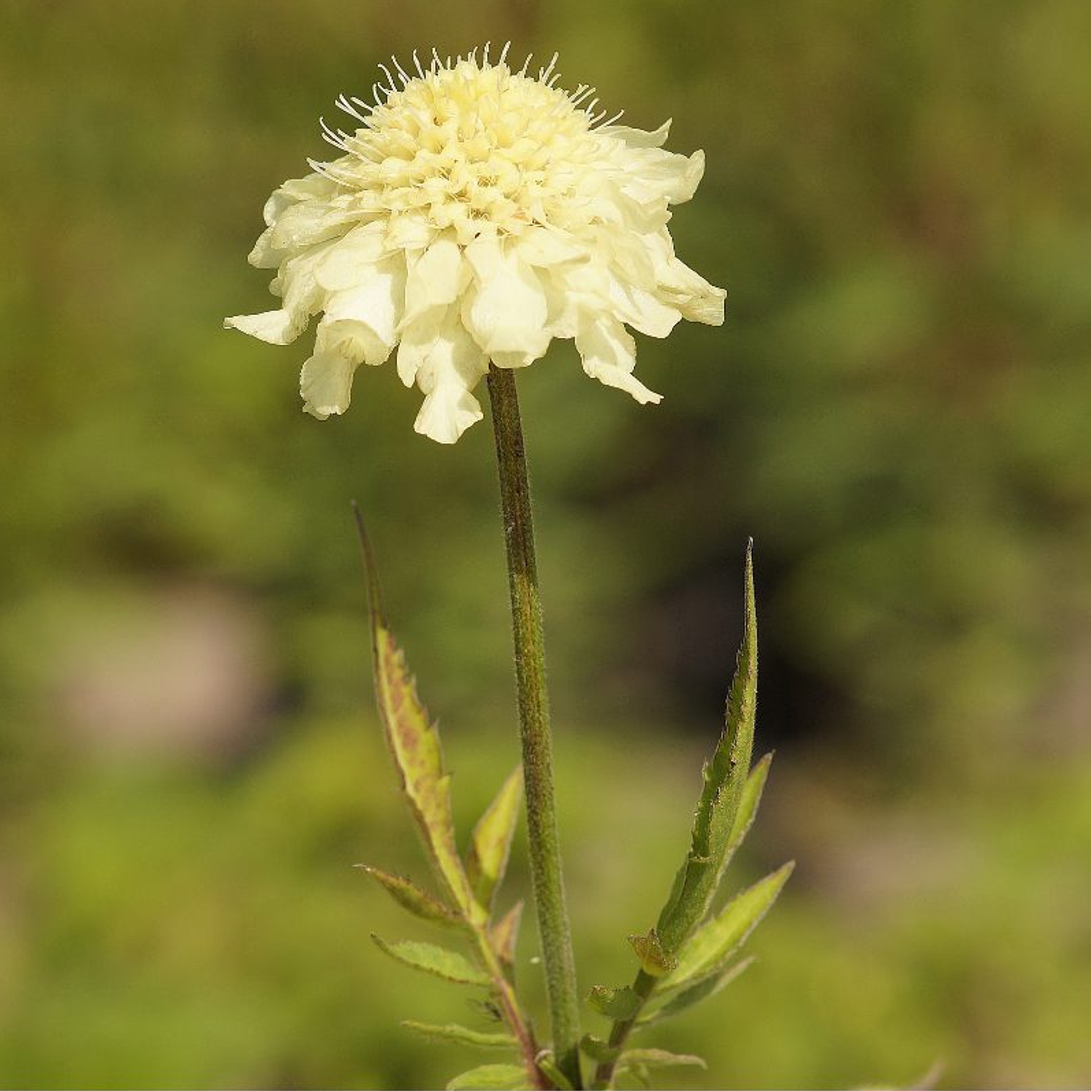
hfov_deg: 9.1
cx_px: 532
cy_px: 545
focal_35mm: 192
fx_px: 6846
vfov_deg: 9.1
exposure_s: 1/400
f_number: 5.6
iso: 100
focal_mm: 100
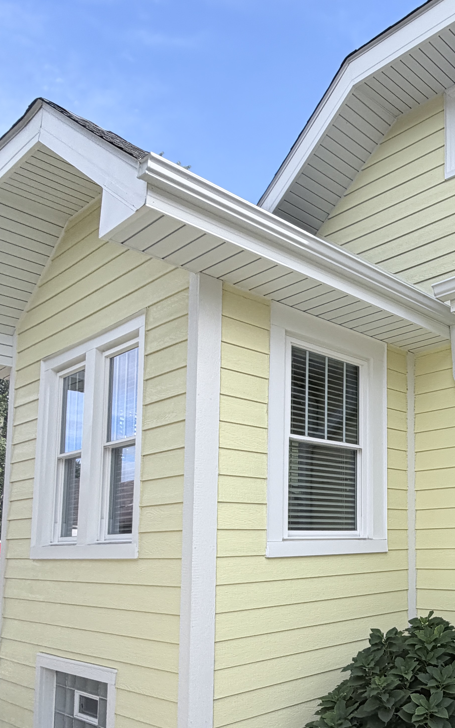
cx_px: 526
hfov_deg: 35.4
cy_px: 490
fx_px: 575
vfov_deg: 62.9
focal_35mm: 29
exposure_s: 1/770
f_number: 2.2
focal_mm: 2.22
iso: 32
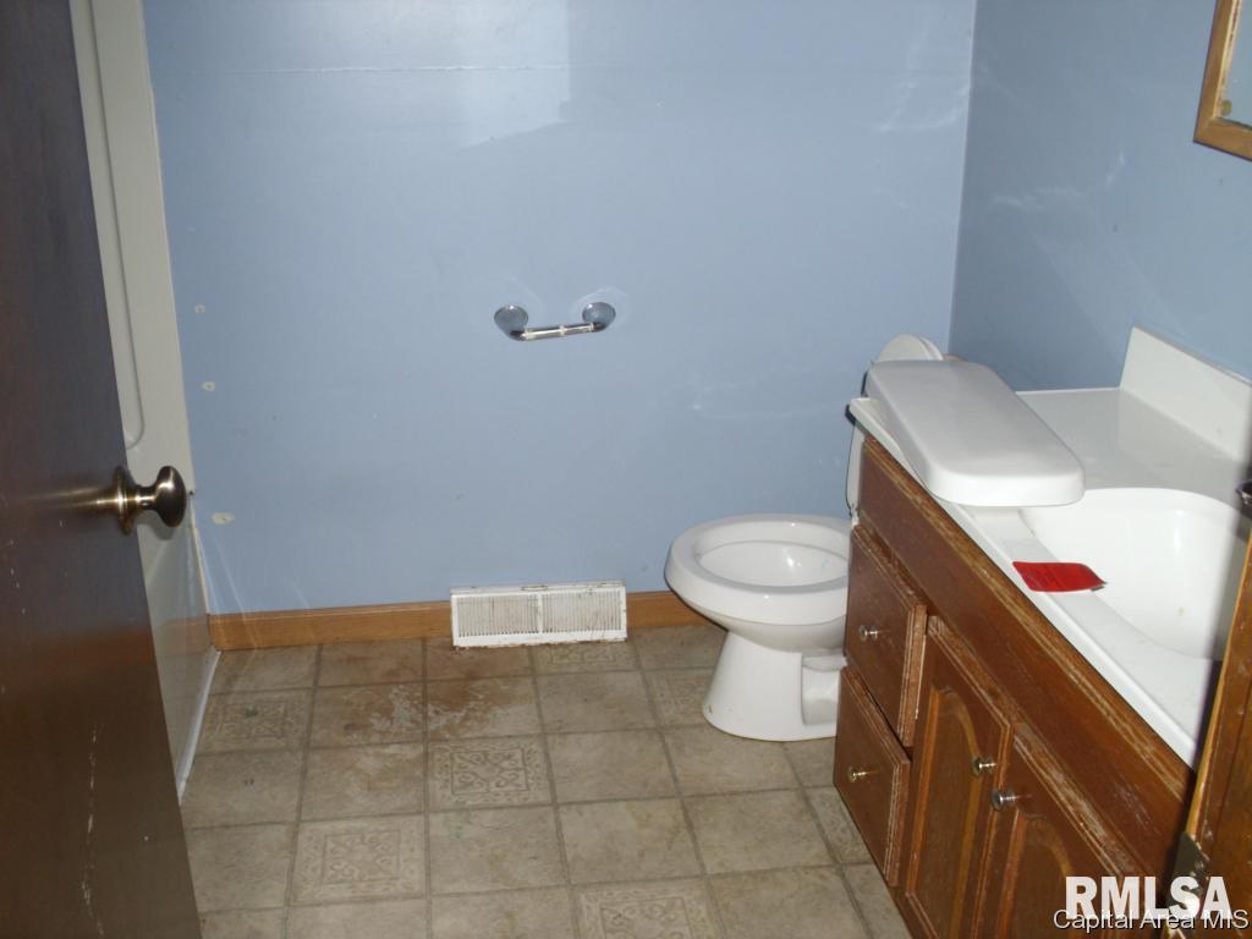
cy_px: 470
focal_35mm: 38
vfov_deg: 37.7
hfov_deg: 49.0
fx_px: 1374
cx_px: 626
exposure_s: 1/60
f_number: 2.9
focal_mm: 6.3
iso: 200
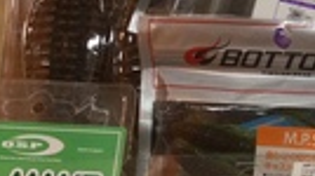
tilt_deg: -73.6
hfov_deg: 12.5
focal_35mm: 151
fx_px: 1260
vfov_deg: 8.0
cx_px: 635
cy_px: 73
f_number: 2.4
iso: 25
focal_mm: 3.3
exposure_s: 1/60
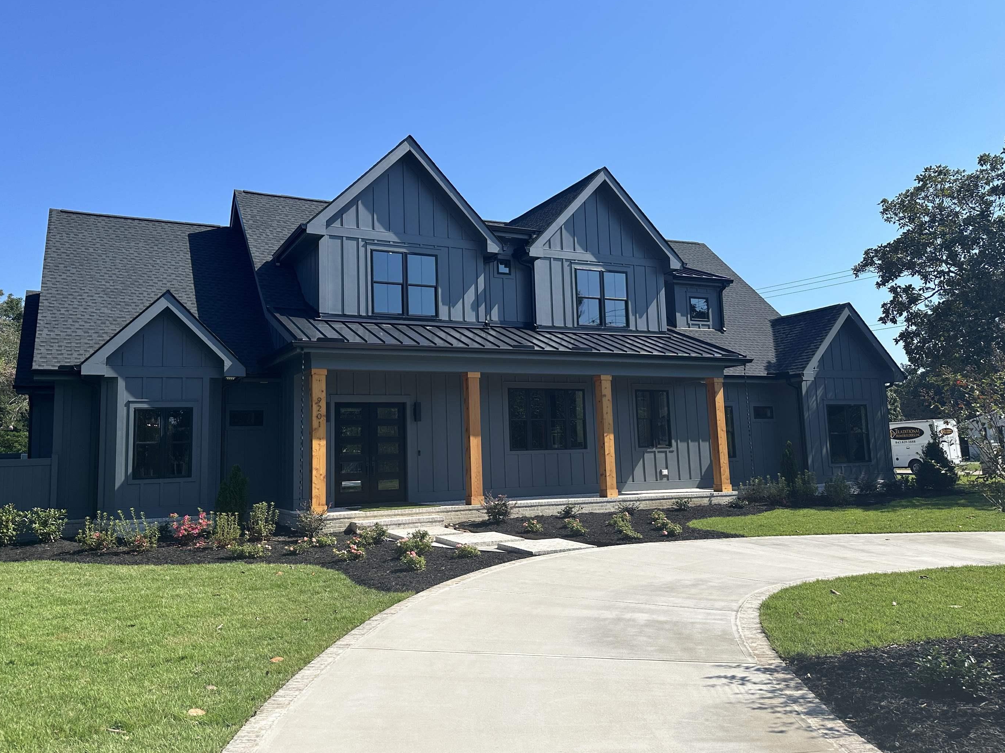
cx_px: 468
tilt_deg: +7.3
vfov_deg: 51.3
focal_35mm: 27
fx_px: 784
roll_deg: +1.6
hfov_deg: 65.3
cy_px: 348
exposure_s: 1/5000
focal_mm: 6.86
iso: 80
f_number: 1.78
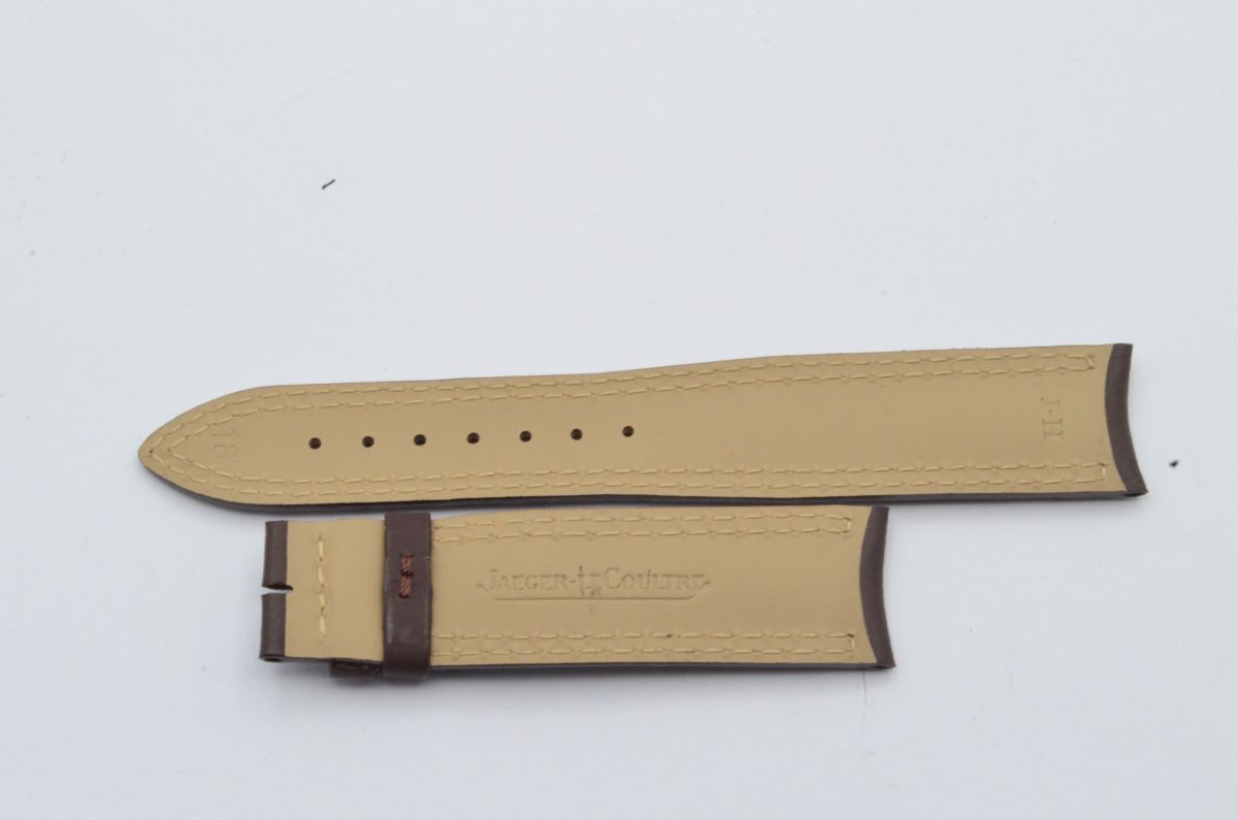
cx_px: 619
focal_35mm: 72
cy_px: 410
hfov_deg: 28.1
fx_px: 2471
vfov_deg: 18.8
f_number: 29
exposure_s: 1/30
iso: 1250
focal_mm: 48
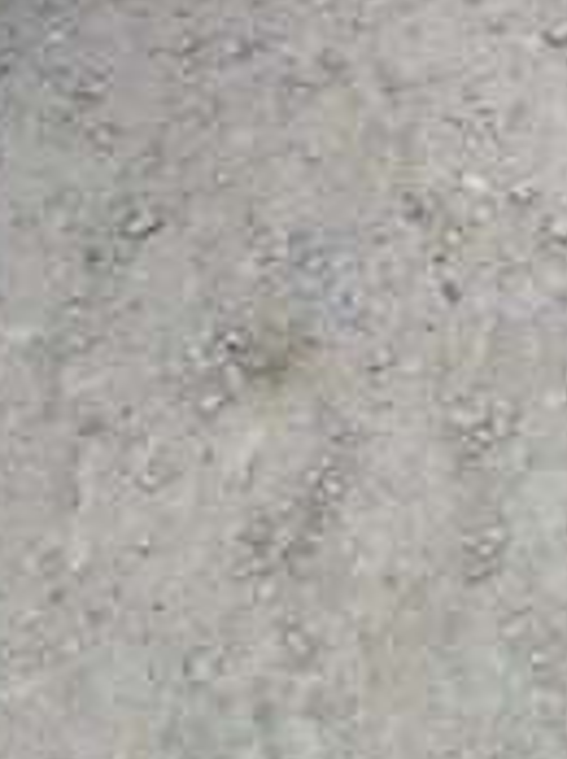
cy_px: -297
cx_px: 471
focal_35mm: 77
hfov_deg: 18.9
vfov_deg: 22.1
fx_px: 1686
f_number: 1.9
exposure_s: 1/388
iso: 40
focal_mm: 3.6
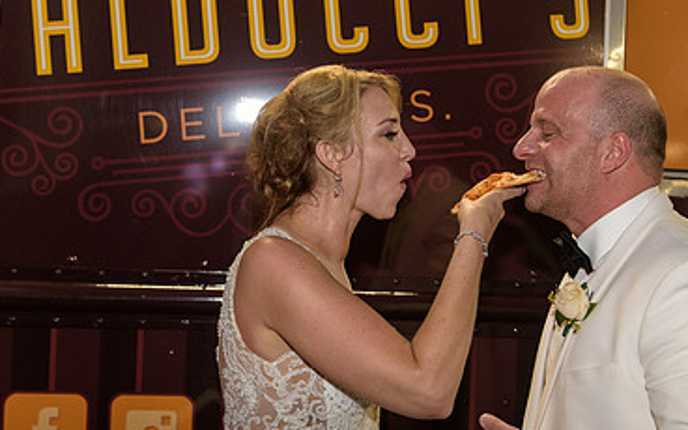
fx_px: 1144
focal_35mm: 61
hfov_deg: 33.5
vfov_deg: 21.2
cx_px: 368
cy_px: 156
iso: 1600
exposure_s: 1/125
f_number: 3.2
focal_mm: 38
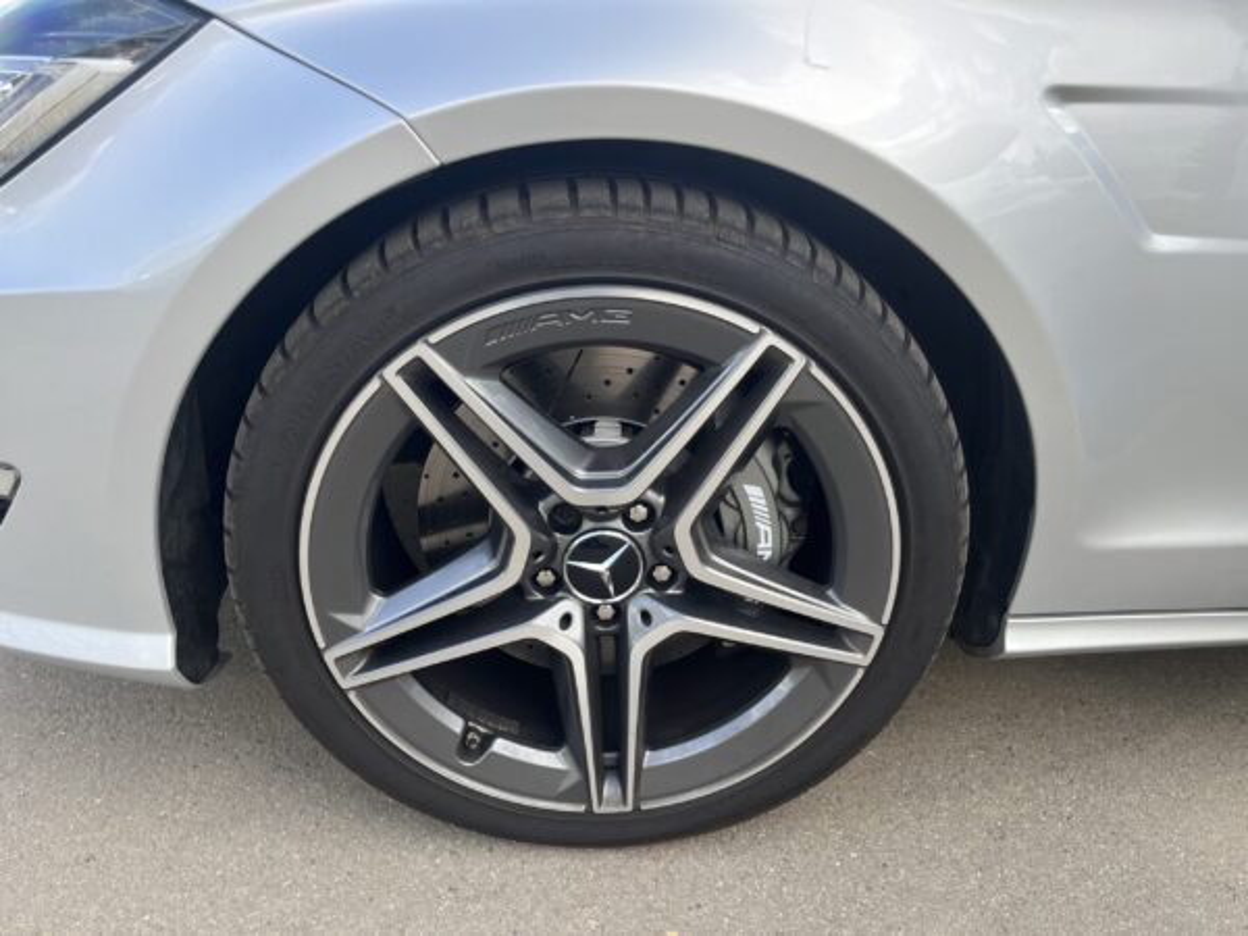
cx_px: 624
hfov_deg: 67.3
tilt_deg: -25.2
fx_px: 937
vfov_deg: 53.1
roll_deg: -6.0
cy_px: 468
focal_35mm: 26
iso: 40
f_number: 1.6
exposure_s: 1/291
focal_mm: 5.1
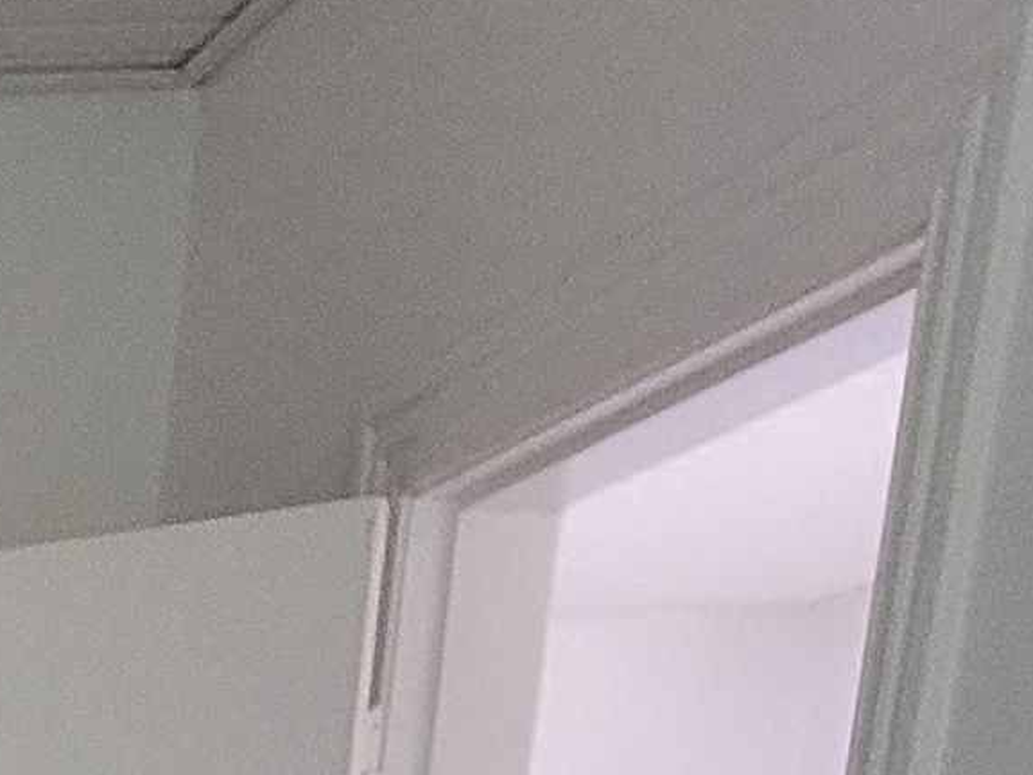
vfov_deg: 11.4
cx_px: -974
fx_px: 2716
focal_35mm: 91
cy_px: 2183
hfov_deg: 16.7
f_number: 2.2
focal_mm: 2.2
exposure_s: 1/30
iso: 500
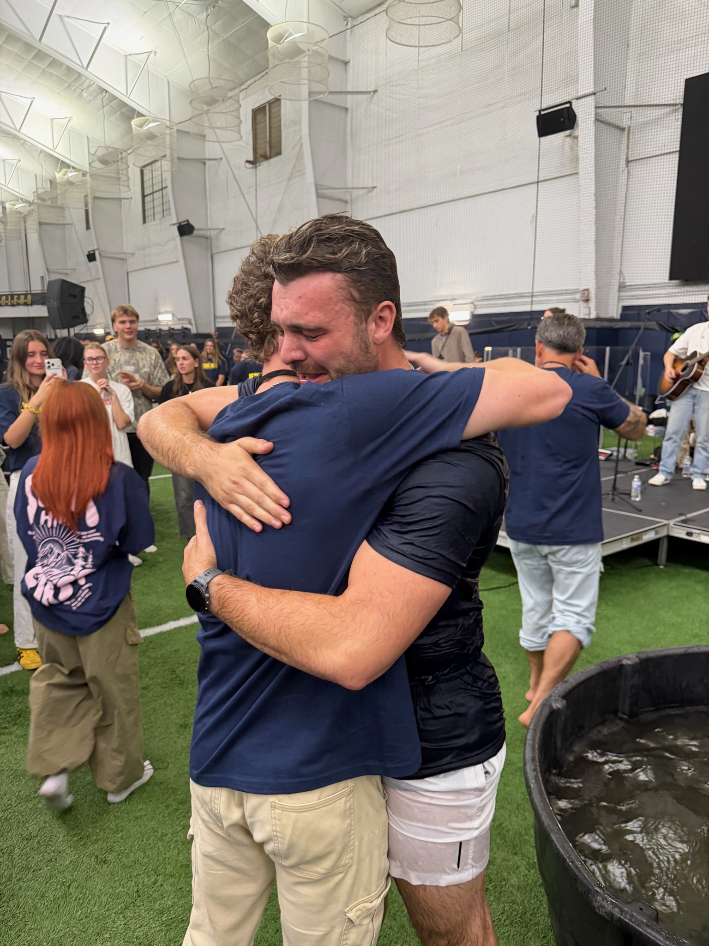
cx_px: 354
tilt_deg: -11.5
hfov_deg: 56.8
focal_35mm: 24
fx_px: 655
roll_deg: +0.4
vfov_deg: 71.6
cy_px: 473
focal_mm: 6.76
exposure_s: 1/60
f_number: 1.78
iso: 400
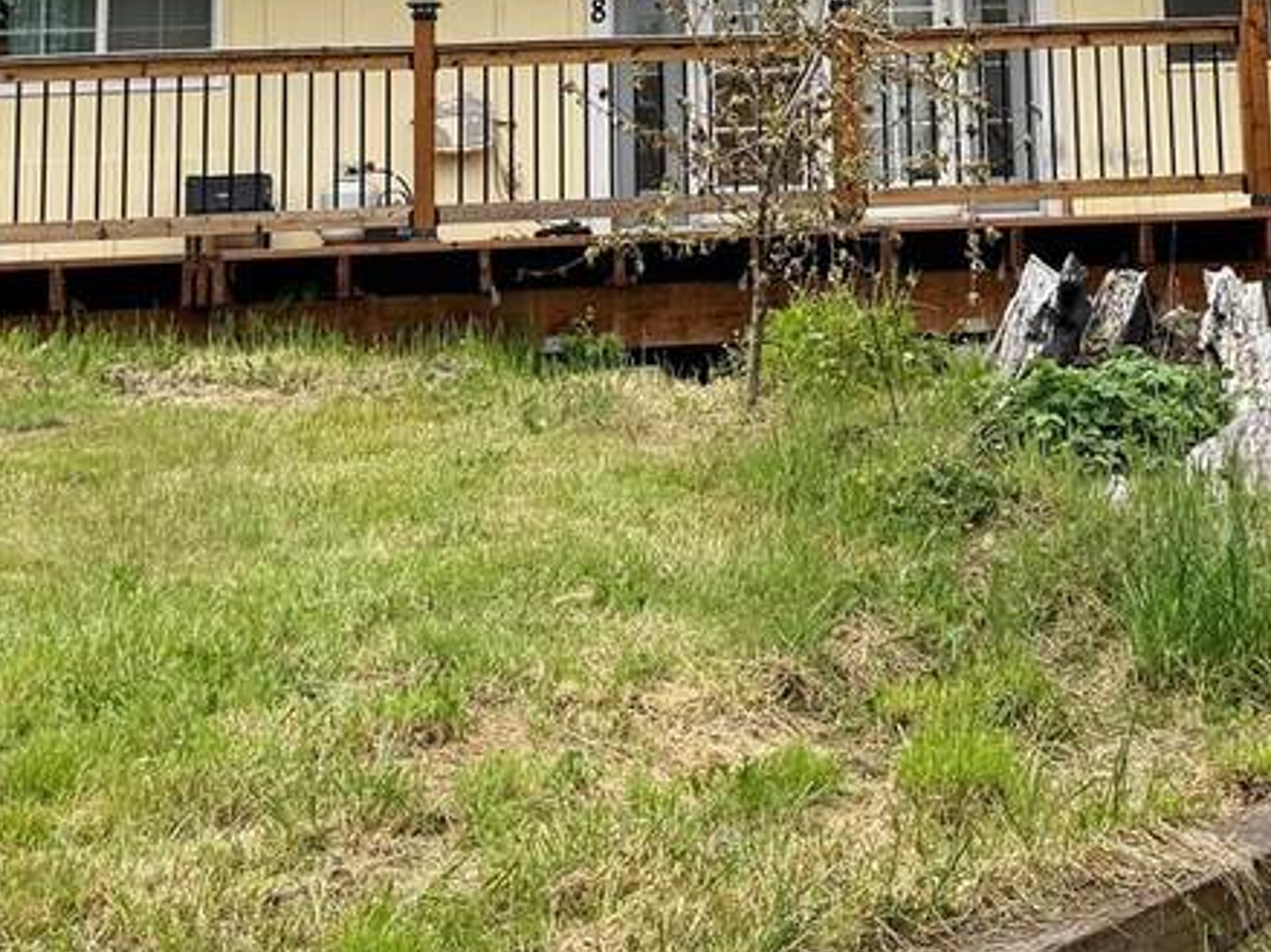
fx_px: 2569
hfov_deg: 27.5
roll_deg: +1.7
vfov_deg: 19.6
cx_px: 900
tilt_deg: +11.2
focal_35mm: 70
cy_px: -223
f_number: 1.78
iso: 100
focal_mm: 6.76
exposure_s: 1/3953
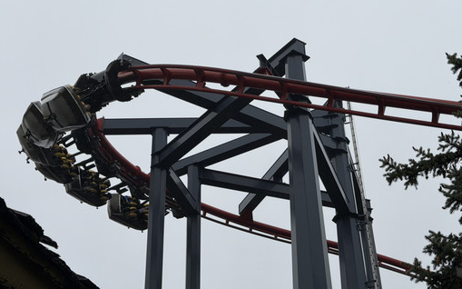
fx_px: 806
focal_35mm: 64
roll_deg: +3.1
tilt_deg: +33.9
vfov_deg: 20.3
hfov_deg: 31.9
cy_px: 115
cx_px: 285
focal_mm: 6.76
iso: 64
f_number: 1.78
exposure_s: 1/6024
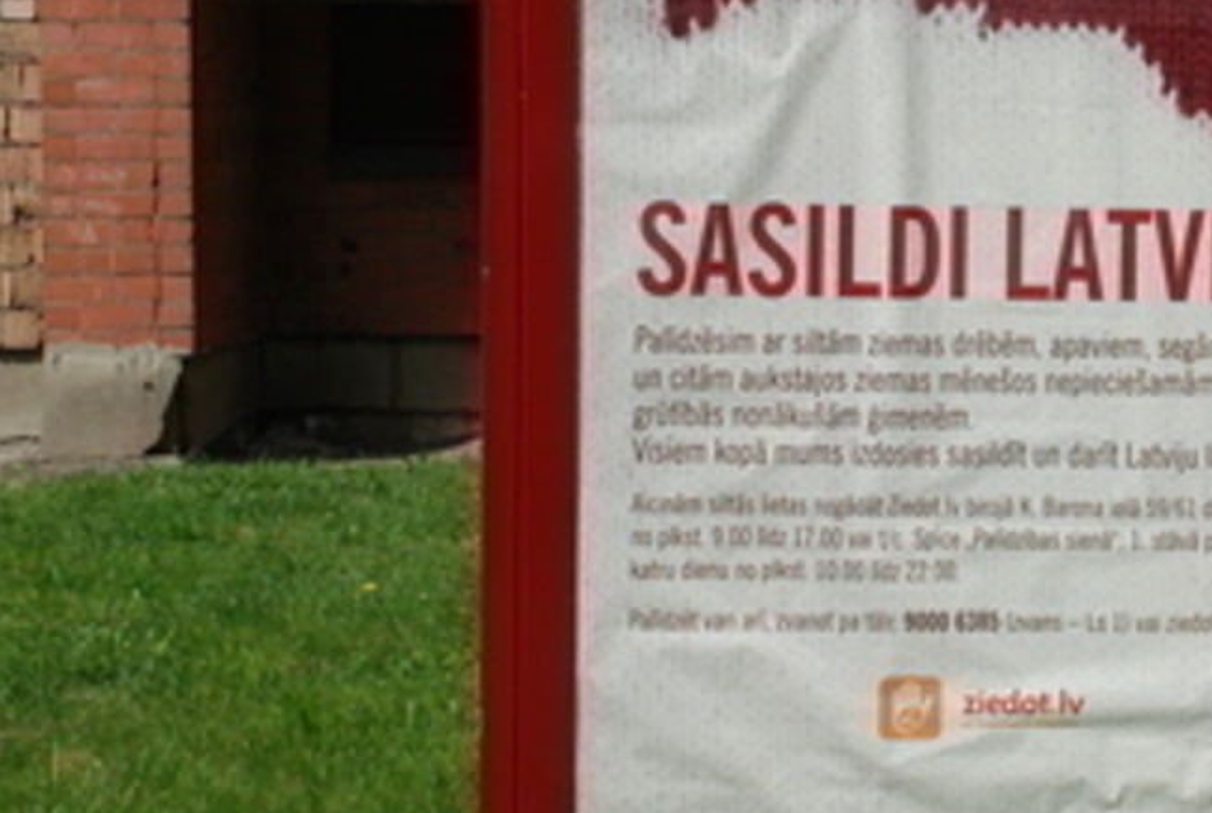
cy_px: 227
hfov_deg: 21.7
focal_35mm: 92
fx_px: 3103
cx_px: 1045
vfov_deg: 14.9
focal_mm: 31
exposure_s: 1/1500
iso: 320
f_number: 6.7
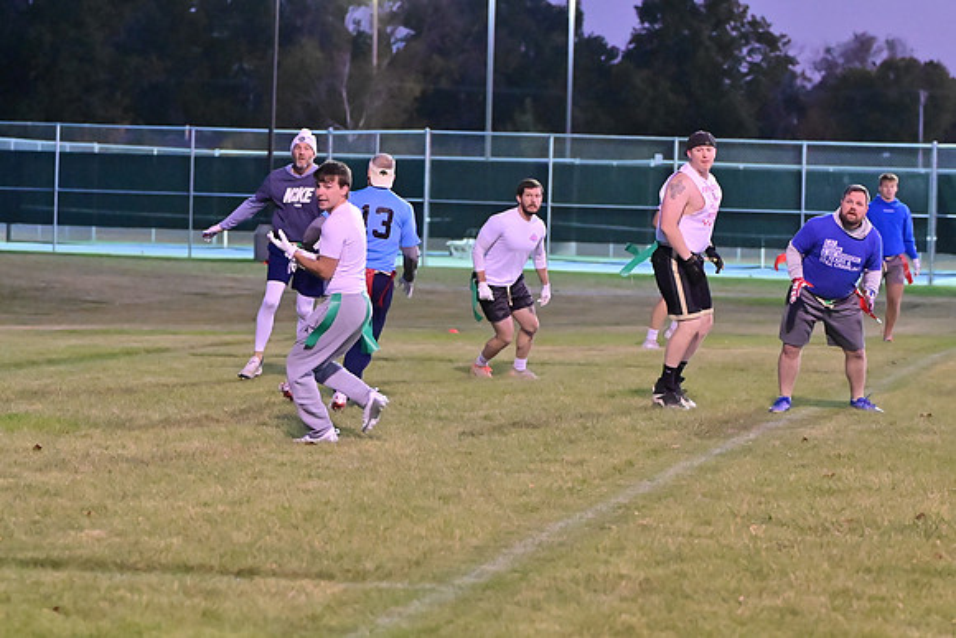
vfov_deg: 9.2
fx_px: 3984
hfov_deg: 13.7
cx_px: 478
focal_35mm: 150
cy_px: 319
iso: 6400
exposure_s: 1/400
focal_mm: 100
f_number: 4
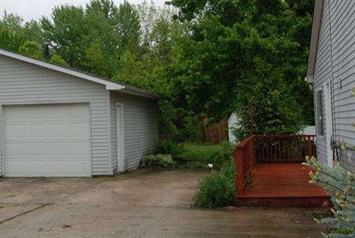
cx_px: 99
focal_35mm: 69
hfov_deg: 28.9
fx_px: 681
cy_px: 70
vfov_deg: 19.7
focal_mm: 20
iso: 100
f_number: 5
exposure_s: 1/200
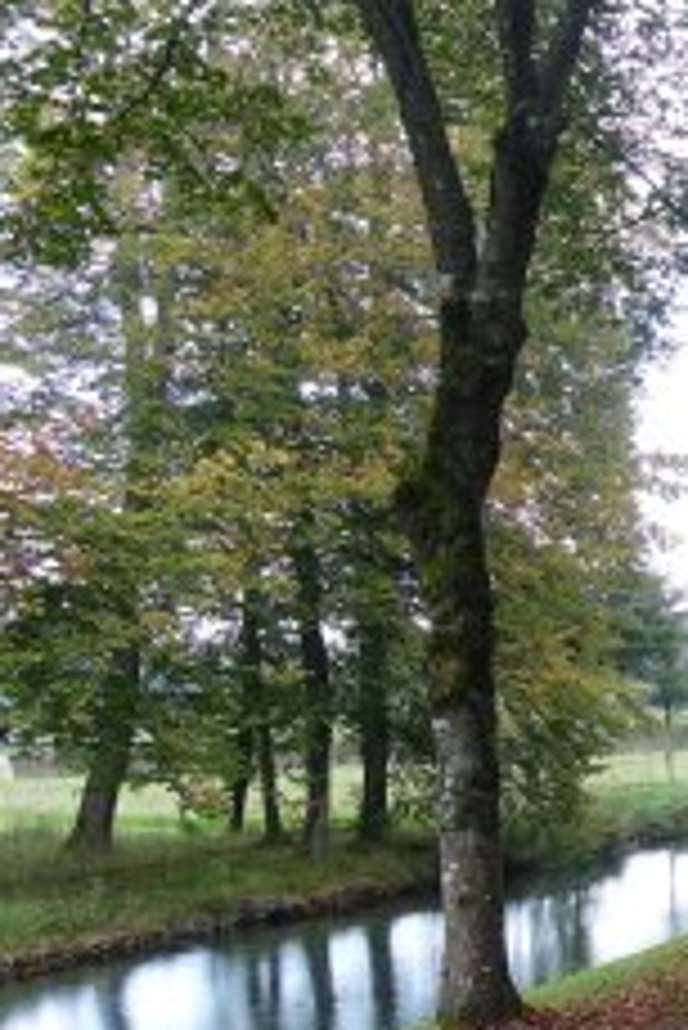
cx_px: 1327
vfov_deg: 31.2
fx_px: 1832
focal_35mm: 64
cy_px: 666
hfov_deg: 16.7
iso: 125
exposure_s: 1/80
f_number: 3.5
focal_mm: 8.8
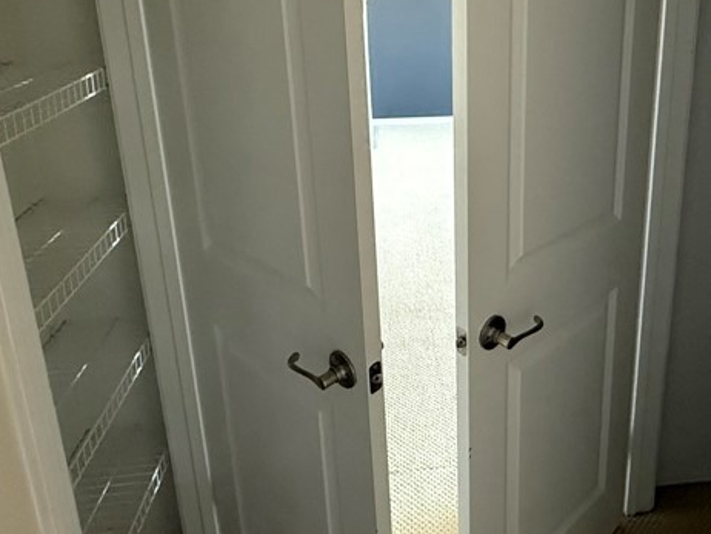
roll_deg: +0.5
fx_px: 637
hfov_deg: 57.2
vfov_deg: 43.3
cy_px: 103
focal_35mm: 31
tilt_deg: -15.0
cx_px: 465
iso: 800
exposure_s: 1/60
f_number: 2.2
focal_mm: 2.22
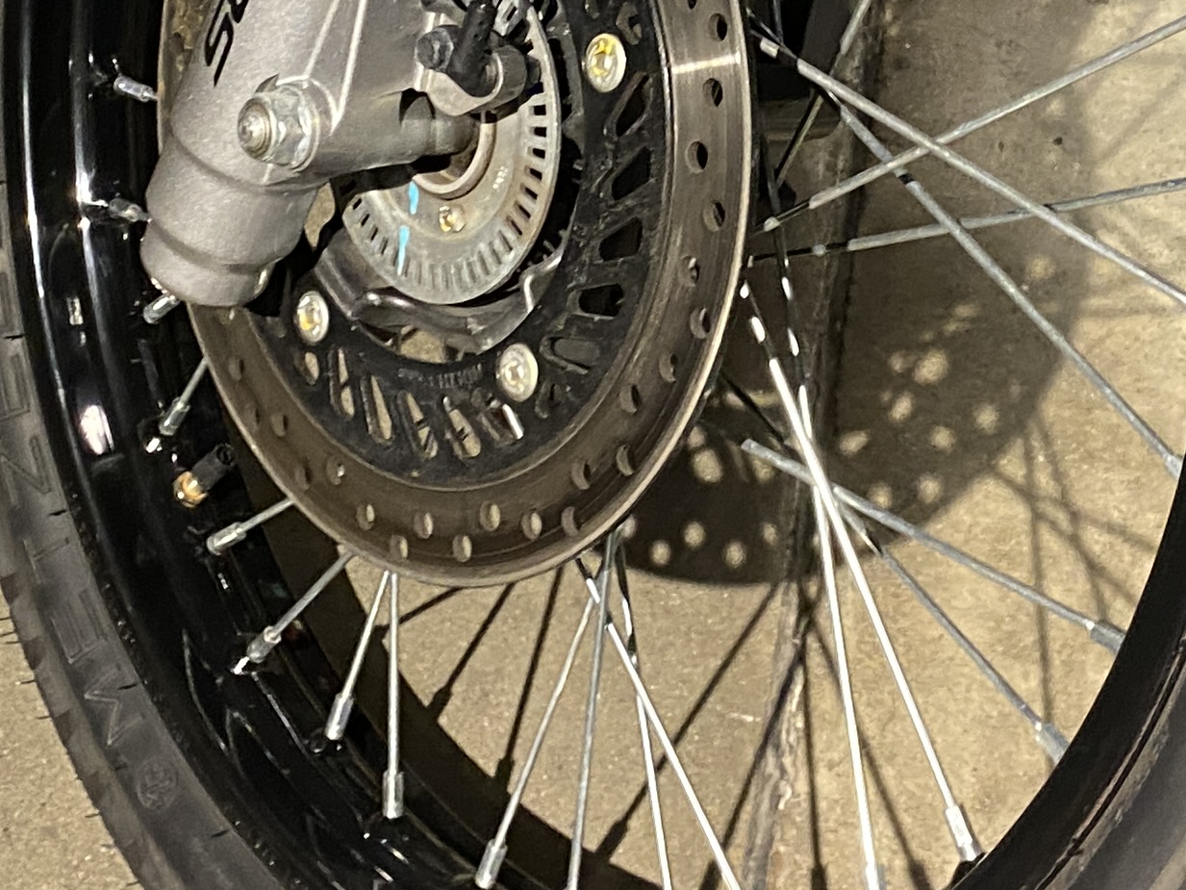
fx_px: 2913
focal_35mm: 85
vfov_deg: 17.0
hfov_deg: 23.0
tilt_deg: -50.3
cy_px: 15
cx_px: 678
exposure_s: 1/50
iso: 320
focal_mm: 4.25
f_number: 1.8
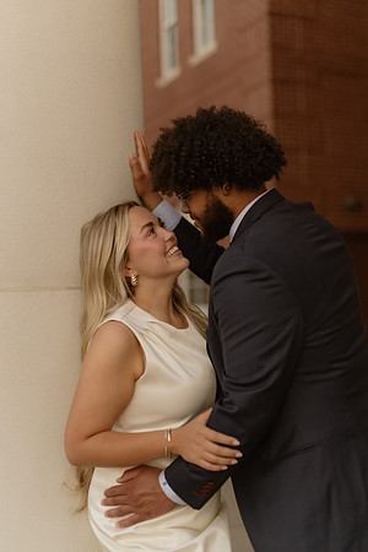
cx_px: 184
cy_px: 276
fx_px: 767
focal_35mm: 50
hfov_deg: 27.0
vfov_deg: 39.6
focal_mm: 50
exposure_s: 1/250
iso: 250
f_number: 1.4
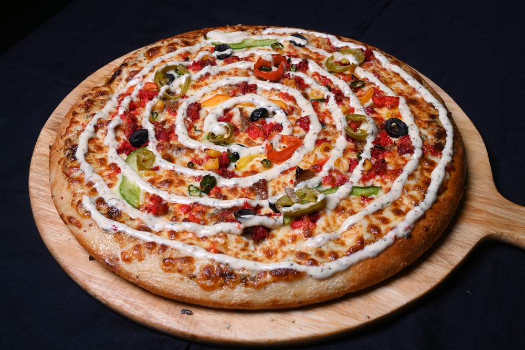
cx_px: 262
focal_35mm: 42
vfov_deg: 31.9
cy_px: 175
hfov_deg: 46.4
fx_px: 612
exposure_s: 1/100
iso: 100
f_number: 14
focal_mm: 42
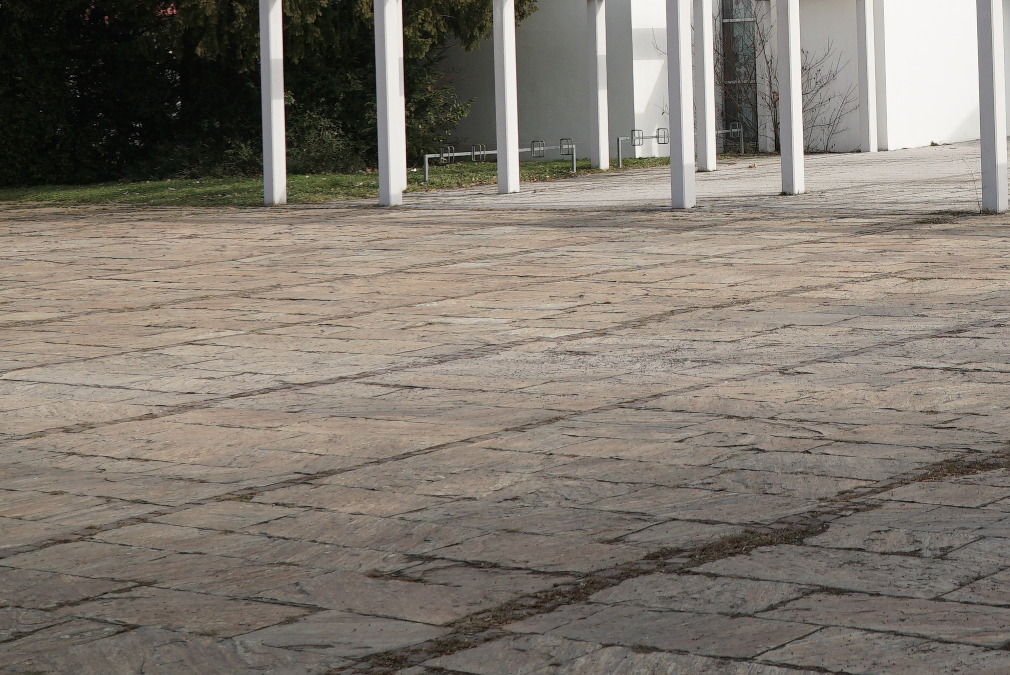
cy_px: 27
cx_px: 960
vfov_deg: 17.2
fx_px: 2189
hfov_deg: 25.0
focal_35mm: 78
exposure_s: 1/320
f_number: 13
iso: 400
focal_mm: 38
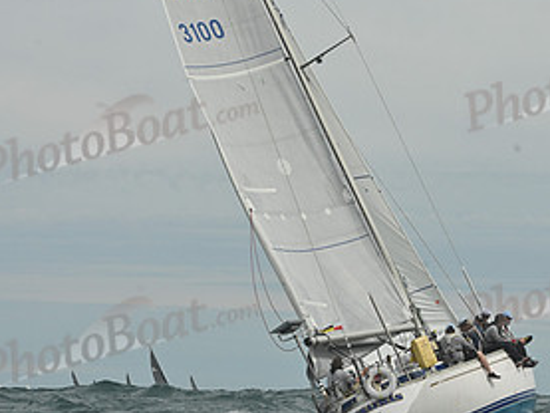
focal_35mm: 141
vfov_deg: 10.4
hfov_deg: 14.0
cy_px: 6
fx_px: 2241
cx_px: 362
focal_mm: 70
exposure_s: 1/1250
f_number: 13
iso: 320
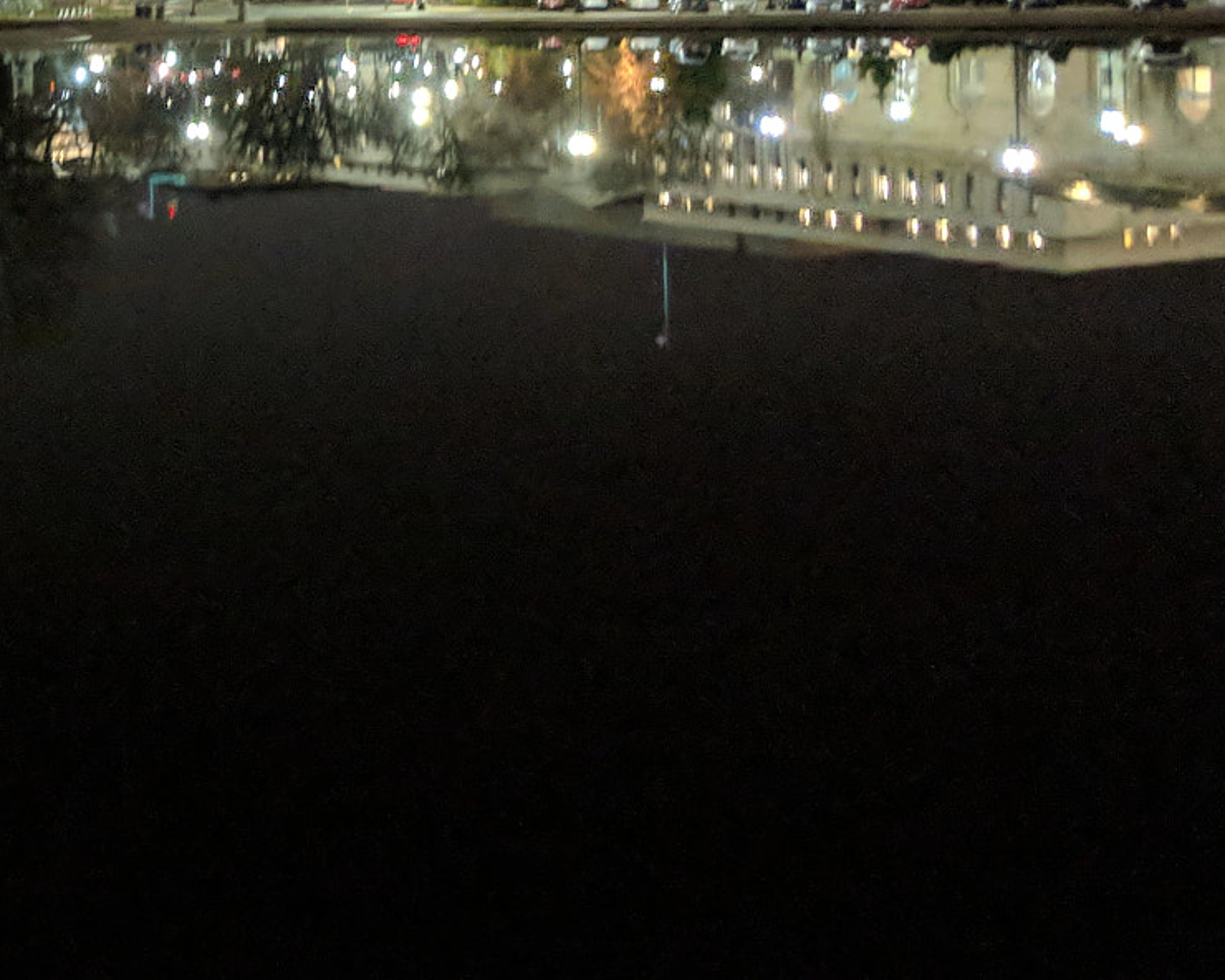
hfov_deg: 30.8
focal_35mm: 57
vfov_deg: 25.6
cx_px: 23
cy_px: 46
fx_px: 2067
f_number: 1.8
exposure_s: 1/15
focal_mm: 4.44
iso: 763
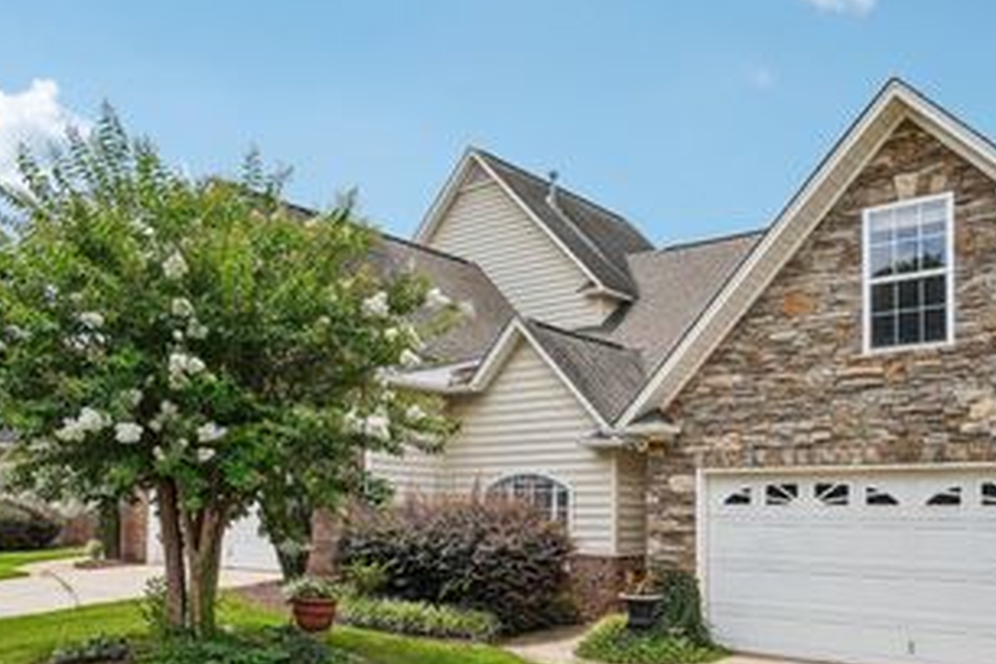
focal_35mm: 32
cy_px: 490
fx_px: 880
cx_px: 557
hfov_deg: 58.8
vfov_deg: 40.3
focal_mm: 13
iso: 100
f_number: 8
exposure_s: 1/250
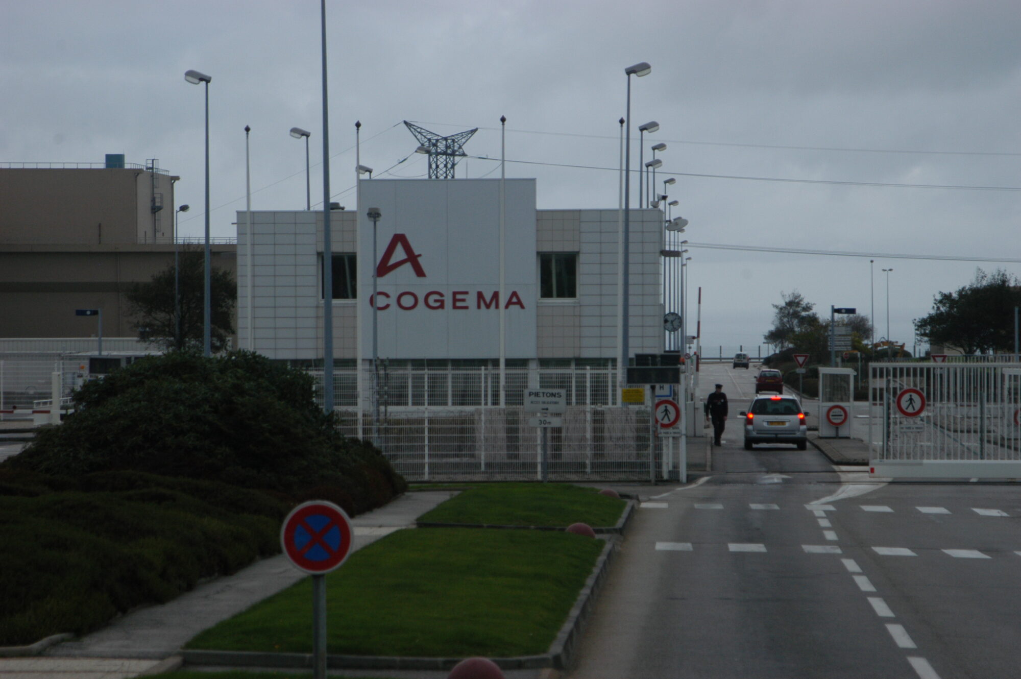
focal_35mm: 135
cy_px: 340
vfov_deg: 10.1
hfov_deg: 15.2
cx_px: 510
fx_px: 3826
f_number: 5.6
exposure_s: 1/500
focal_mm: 90
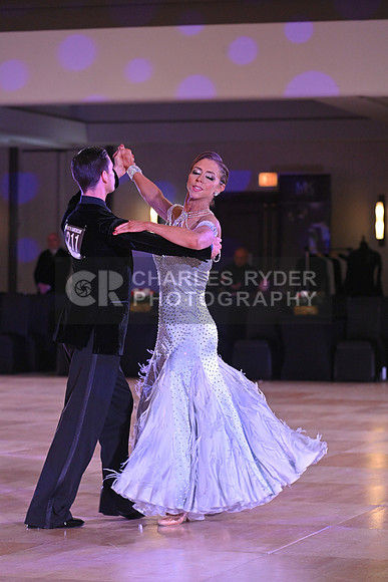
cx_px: 194
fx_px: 1971
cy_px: 291
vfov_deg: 16.8
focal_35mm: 122
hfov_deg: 11.2
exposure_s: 1/320
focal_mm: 122
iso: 3200
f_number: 5
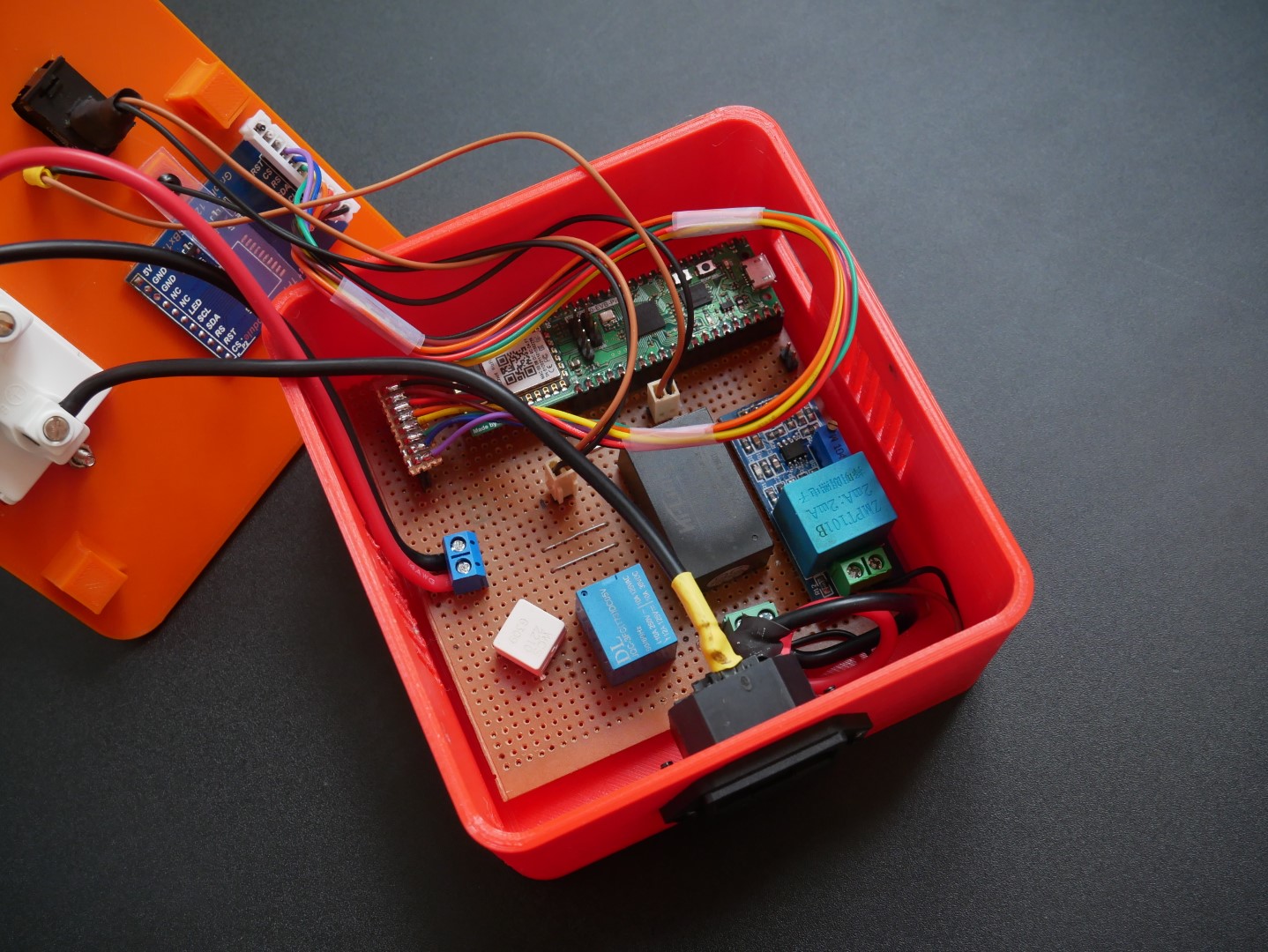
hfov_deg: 42.9
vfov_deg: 32.9
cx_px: 634
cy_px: 476
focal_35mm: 44
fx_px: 1613
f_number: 5.6
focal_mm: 22
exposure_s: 1/160
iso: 800
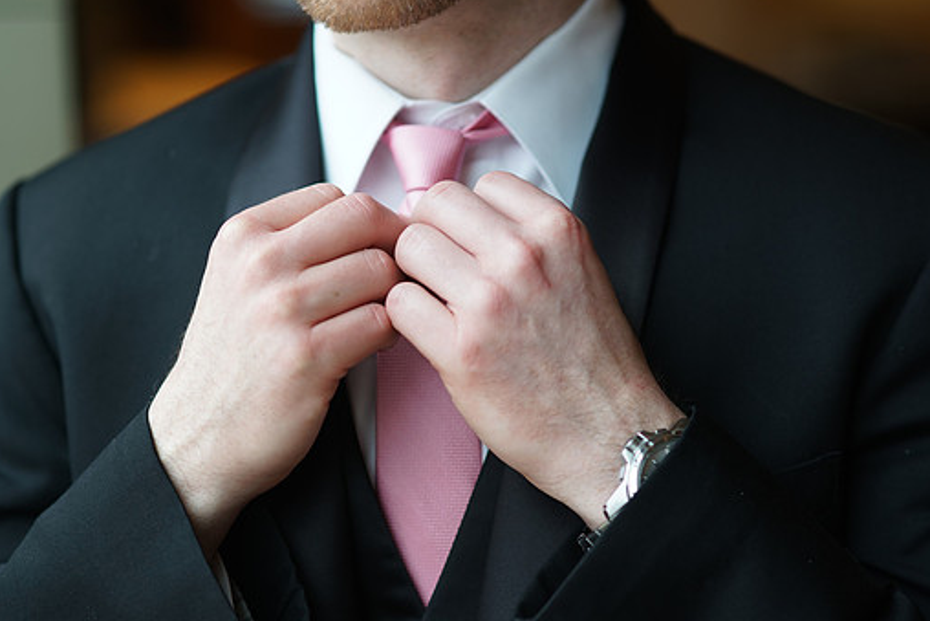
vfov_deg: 14.1
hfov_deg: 21.0
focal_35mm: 97
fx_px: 2506
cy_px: 316
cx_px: 439
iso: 500
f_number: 2.5
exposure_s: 1/100
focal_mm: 85
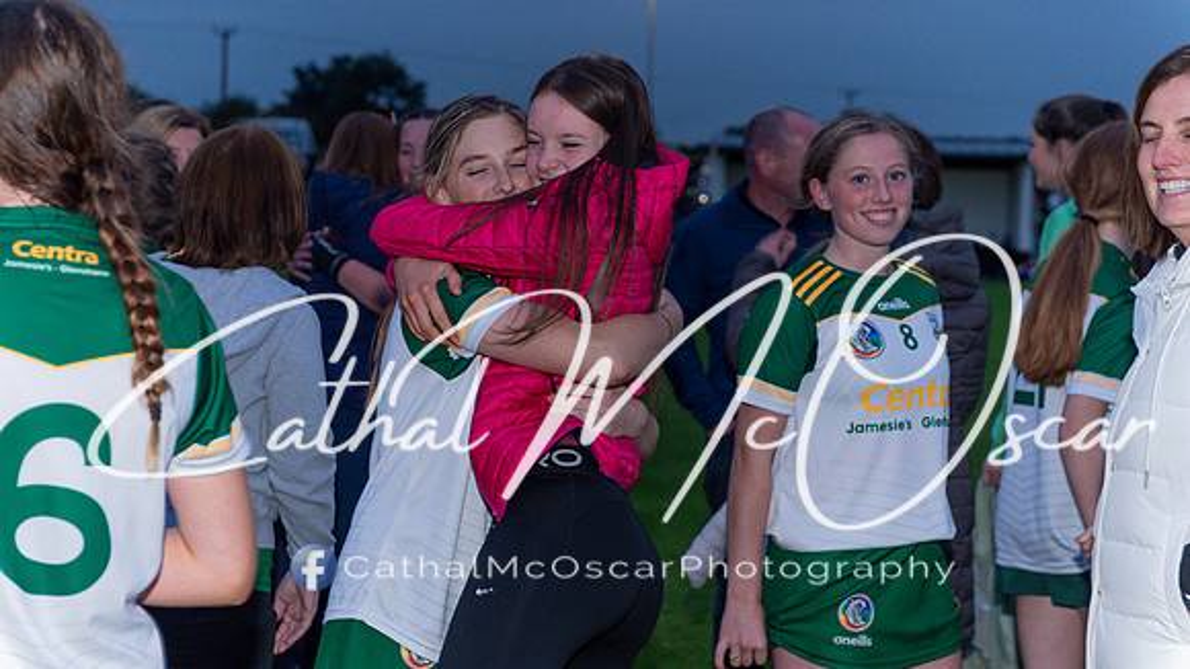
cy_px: 278
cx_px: 595
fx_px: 2312
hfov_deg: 28.9
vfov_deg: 16.4
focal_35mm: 73
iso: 1600
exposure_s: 1/60
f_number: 2.8
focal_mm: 70
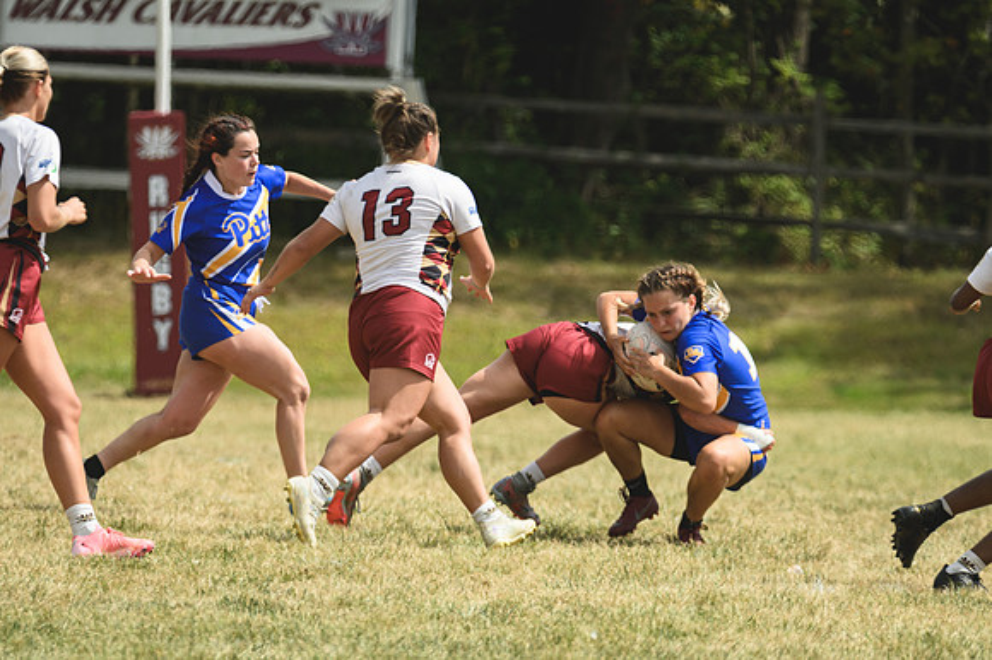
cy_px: 330
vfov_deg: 2.4
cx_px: 496
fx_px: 15697
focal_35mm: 570
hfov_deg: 3.6
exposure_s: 1/1000
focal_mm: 380
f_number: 6
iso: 160
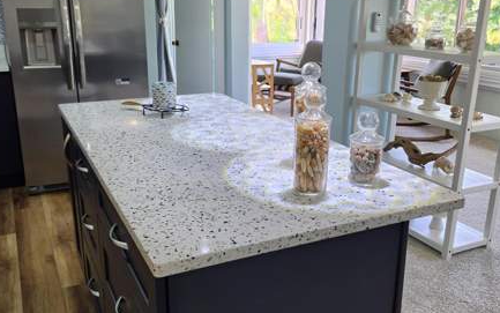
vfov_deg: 35.4
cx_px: 246
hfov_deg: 54.0
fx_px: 491
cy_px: 167
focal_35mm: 36
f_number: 1.8
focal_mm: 5.4
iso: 80
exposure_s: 1/120
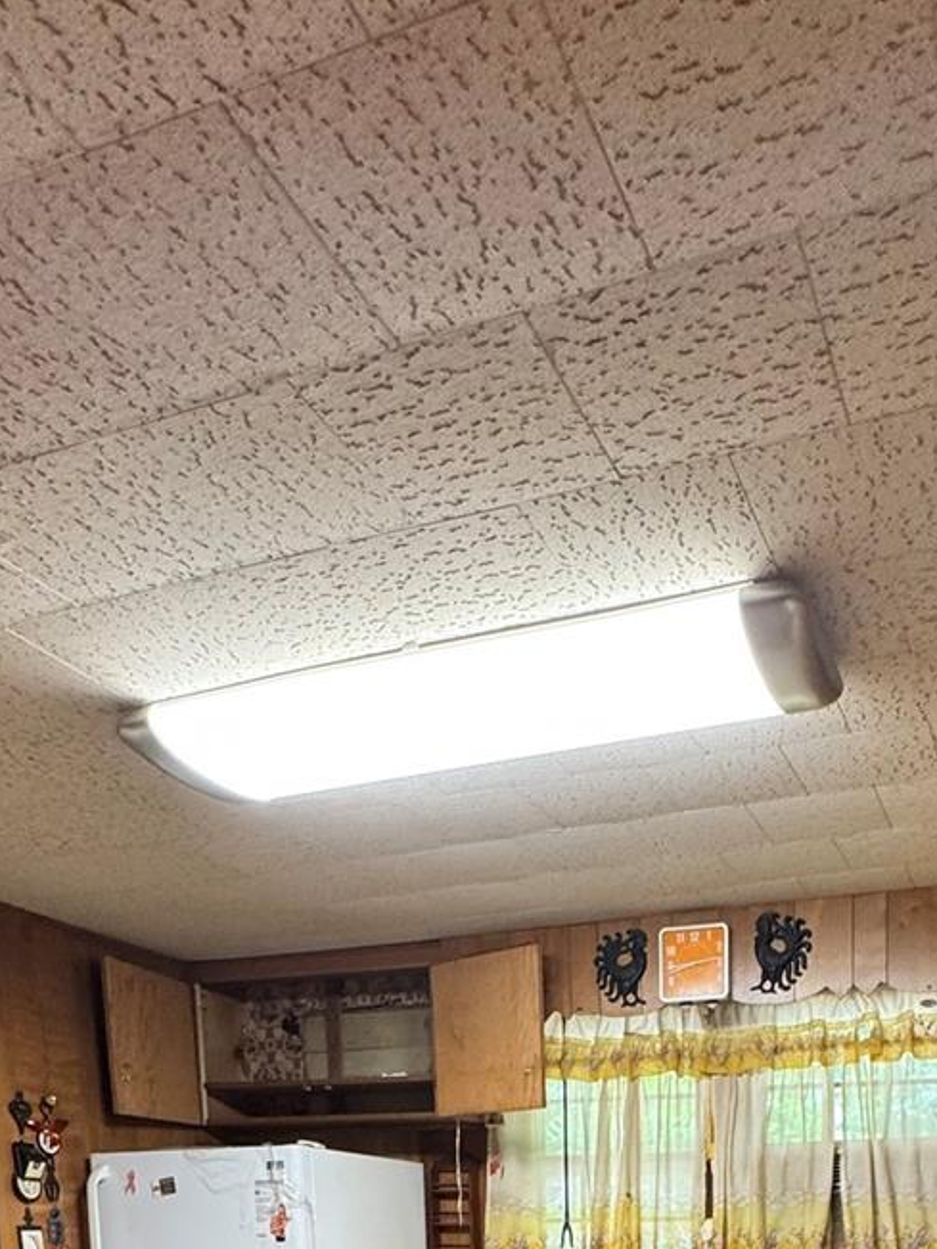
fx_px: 1191
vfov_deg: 41.8
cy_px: 1421
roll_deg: +0.6
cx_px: 669
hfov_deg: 42.0
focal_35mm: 33
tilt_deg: -9.2
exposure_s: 1/60
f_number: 2.2
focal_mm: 2.22
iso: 250
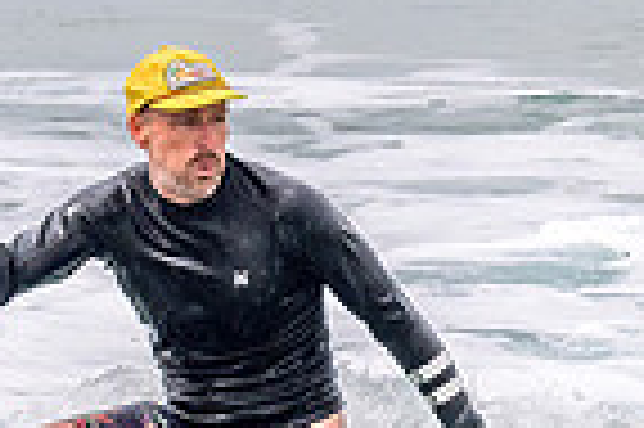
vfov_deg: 0.4
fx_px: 57715
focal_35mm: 3230
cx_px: -202
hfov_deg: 0.6
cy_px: 440
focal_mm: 580
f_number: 11
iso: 640
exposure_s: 1/2000
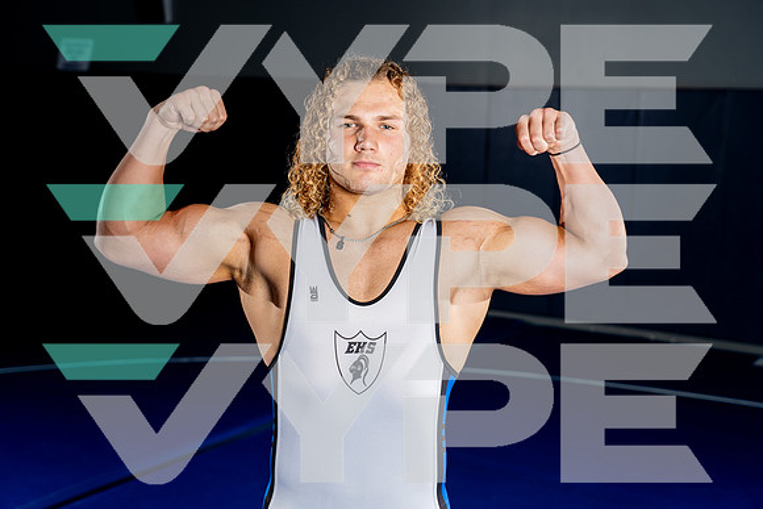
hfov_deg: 35.0
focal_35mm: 57
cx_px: 382
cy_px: 254
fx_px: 1208
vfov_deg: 23.8
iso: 125
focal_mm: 57
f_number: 4
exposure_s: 1/250
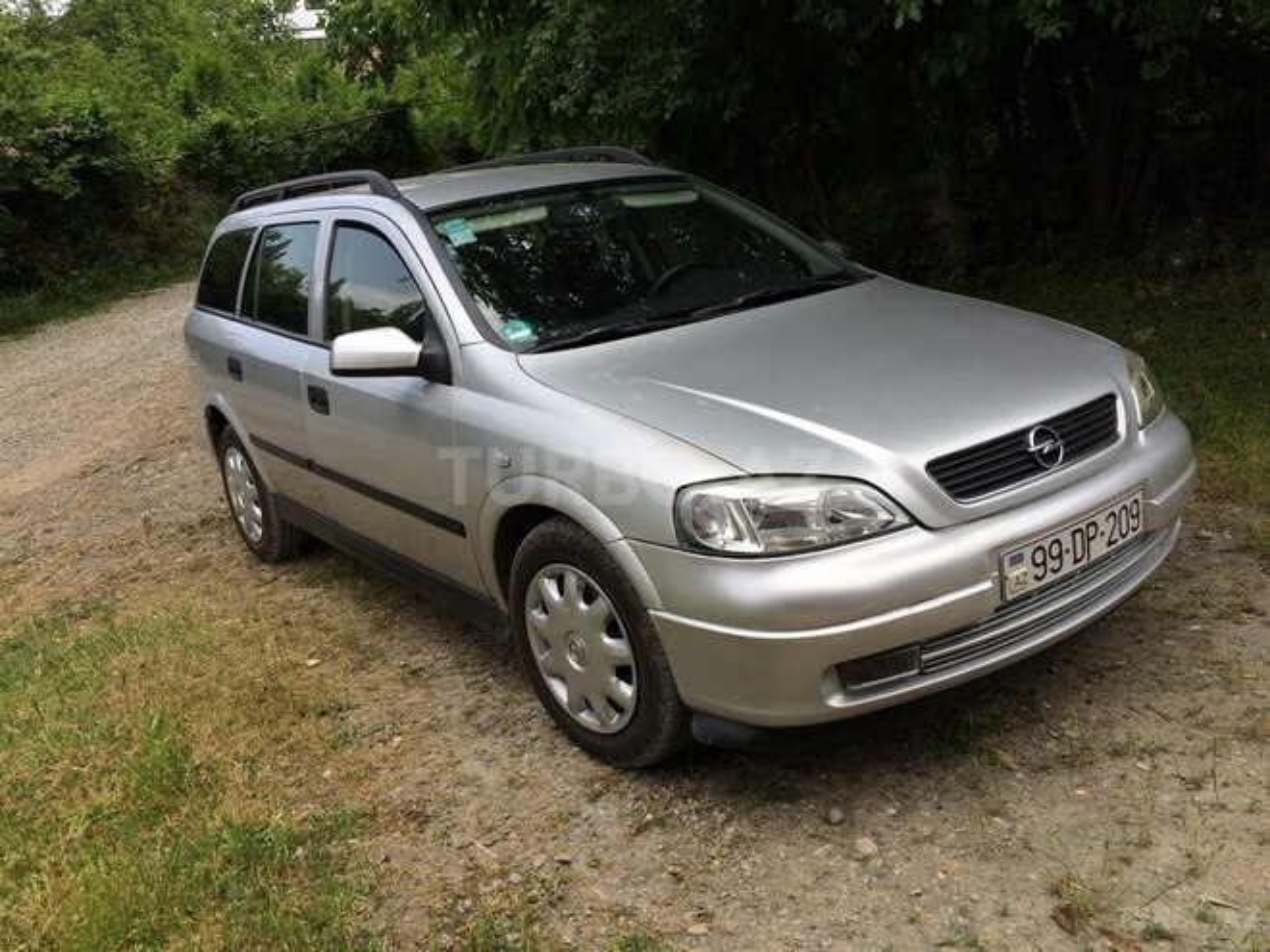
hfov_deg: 61.7
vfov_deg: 48.2
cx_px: 635
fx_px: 1064
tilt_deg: -17.3
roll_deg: +2.2
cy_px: 476
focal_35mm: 29
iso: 32
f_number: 2.2
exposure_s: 1/892
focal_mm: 4.15
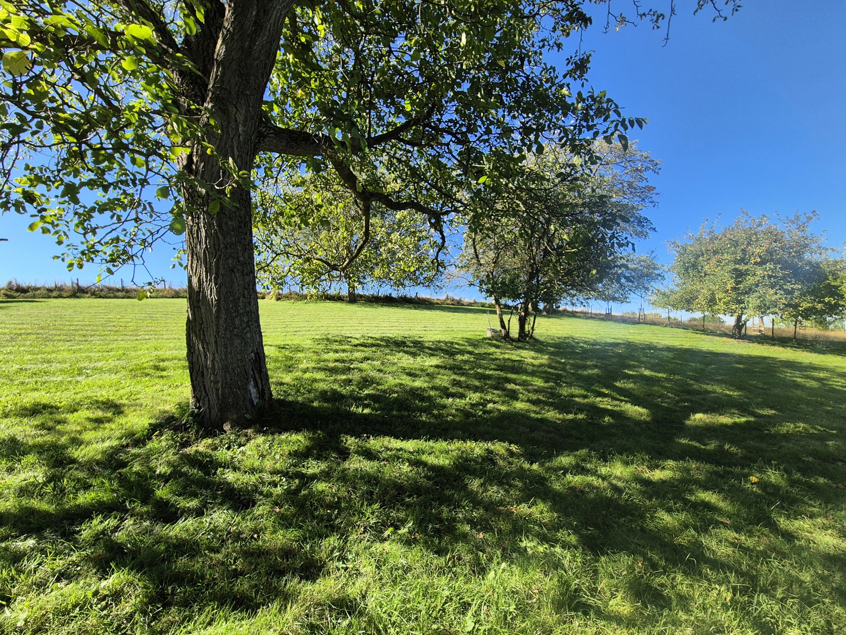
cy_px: 318
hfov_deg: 106.2
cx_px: 423
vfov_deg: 89.9
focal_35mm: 13
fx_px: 318
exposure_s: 1/928
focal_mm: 2.2
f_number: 2.2
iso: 50
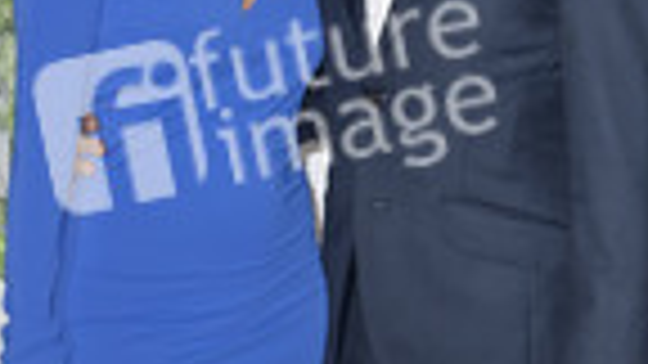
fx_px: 2406
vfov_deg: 8.6
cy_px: 333
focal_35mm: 140
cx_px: 396
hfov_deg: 15.3
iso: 640
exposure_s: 1/250
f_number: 6.3
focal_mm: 48
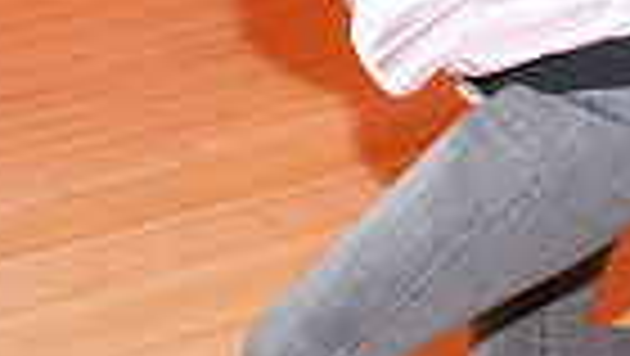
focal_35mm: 104
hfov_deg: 20.4
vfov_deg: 11.5
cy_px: -11
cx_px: 153
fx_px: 1739
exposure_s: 1/100
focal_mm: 24
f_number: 5.6
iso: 2000
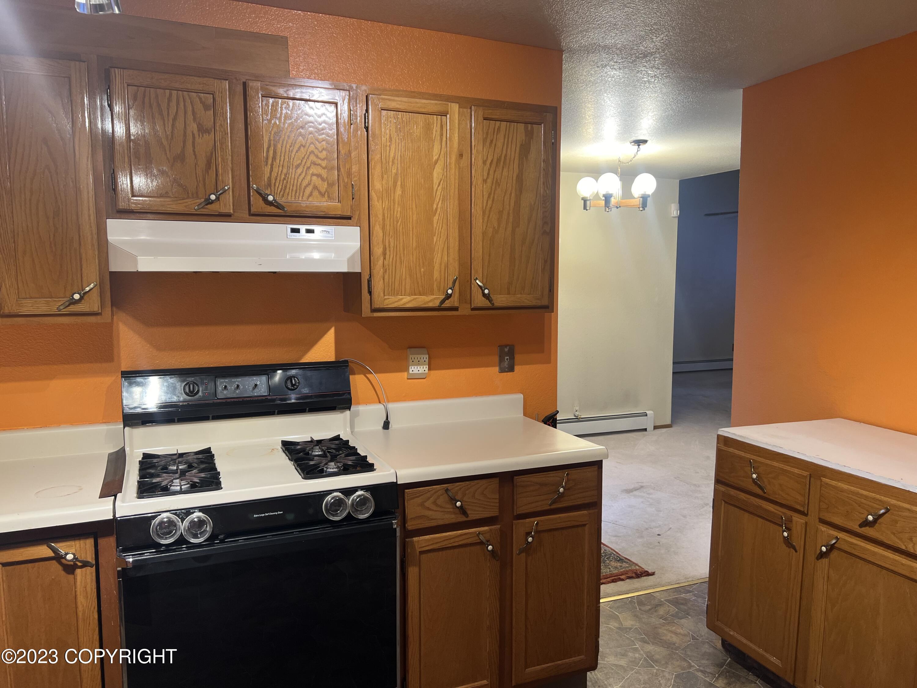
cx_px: 458
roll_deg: -0.4
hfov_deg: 67.3
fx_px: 689
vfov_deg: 53.1
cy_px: 344
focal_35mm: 26
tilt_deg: -5.5
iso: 80
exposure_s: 1/60
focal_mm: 5.7
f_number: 1.5
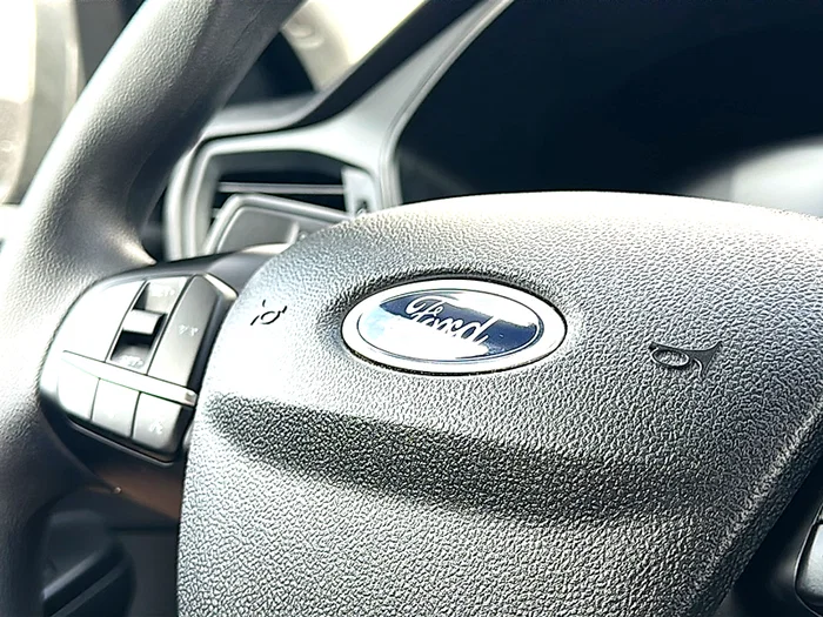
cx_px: 412
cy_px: 308
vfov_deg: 32.9
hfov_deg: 42.9
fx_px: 1046
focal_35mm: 44
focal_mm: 6.86
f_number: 1.78
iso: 100
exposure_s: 1/250
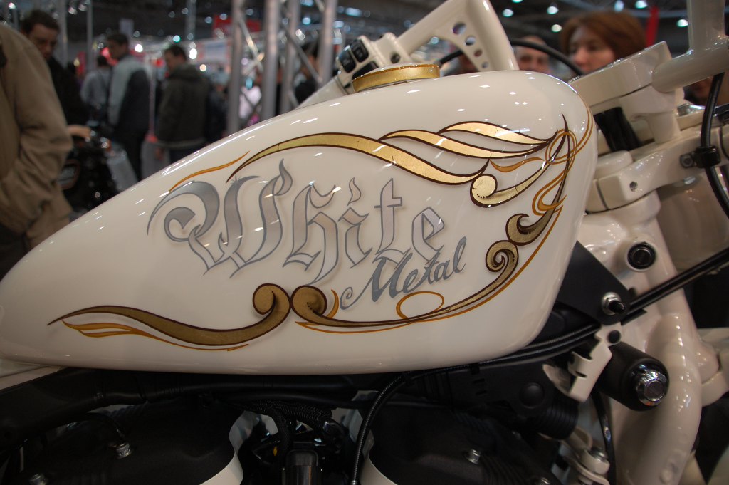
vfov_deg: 47.9
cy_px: 242
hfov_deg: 67.4
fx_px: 546
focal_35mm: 27
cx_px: 364
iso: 400
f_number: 4
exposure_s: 1/60
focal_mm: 18
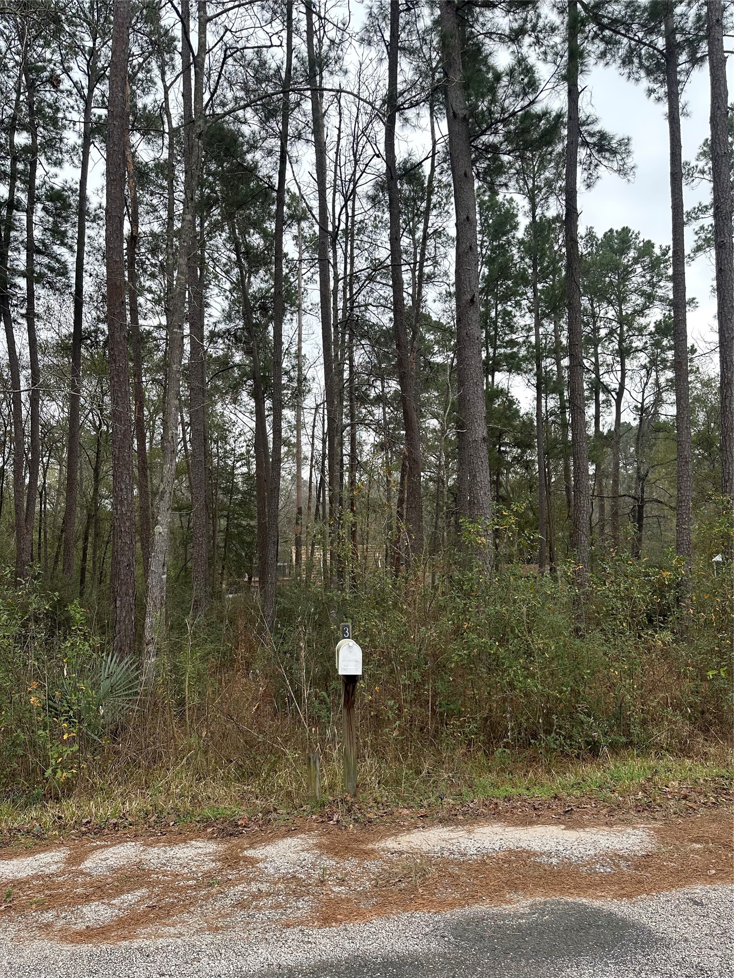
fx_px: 679
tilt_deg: +6.5
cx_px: 367
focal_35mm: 24
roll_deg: -0.3
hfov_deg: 56.8
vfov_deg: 71.6
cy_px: 489
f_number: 1.78
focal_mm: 6.86
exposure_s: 1/829
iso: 80
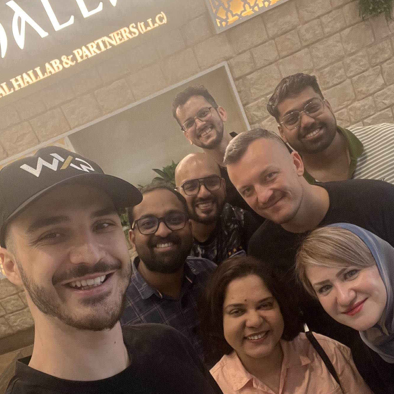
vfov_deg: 45.8
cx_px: 195
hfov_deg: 46.0
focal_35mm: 36
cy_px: 236
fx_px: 464
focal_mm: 2.71
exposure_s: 1/50
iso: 125
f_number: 2.2
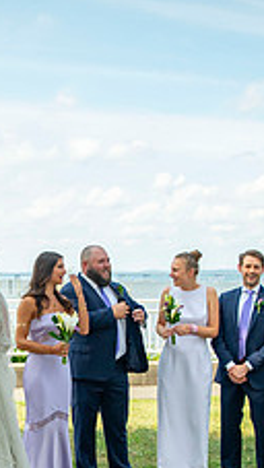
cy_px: 304
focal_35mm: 69
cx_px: 12
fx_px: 857
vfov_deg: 30.4
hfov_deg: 17.2
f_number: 2.8
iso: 640
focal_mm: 24
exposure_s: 1/8000
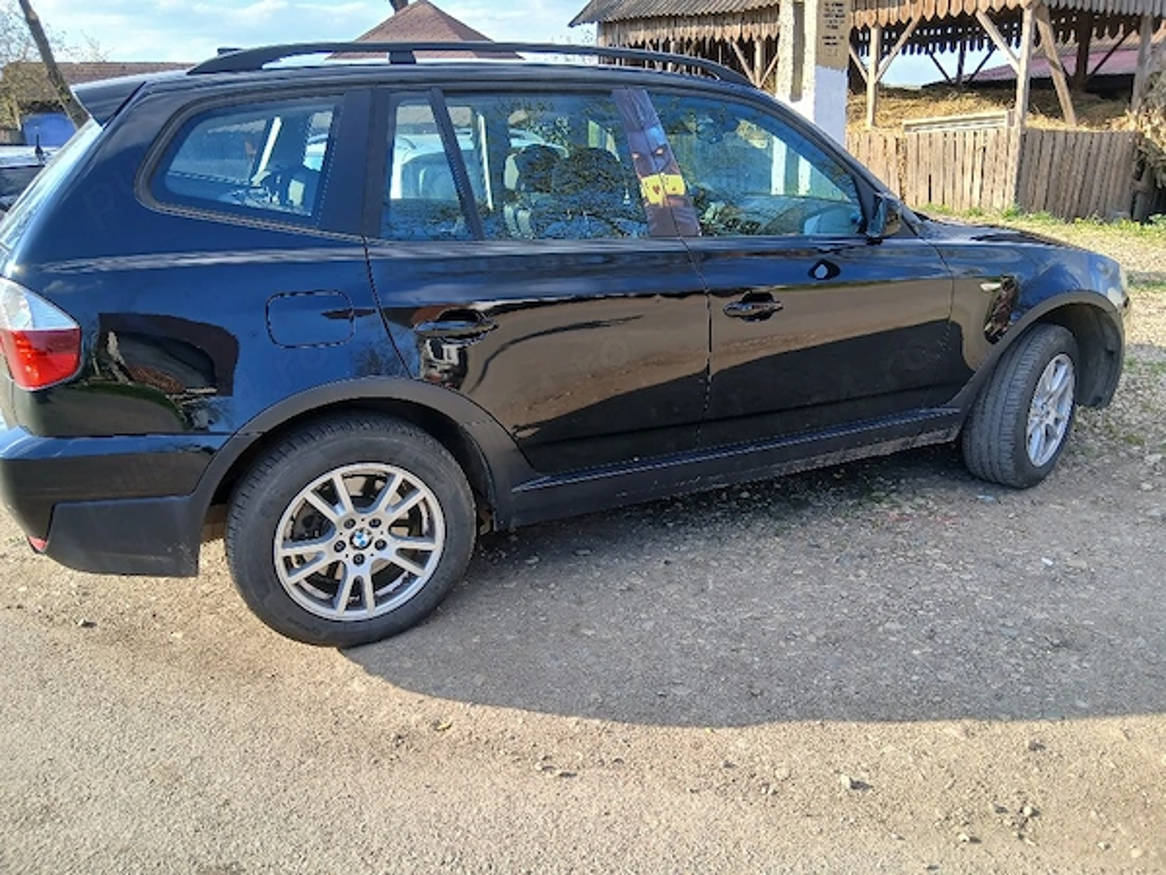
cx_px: 583
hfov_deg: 67.3
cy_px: 438
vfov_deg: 53.1
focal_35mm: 26
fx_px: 876
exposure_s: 1/104
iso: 20
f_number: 1.8
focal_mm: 3.98
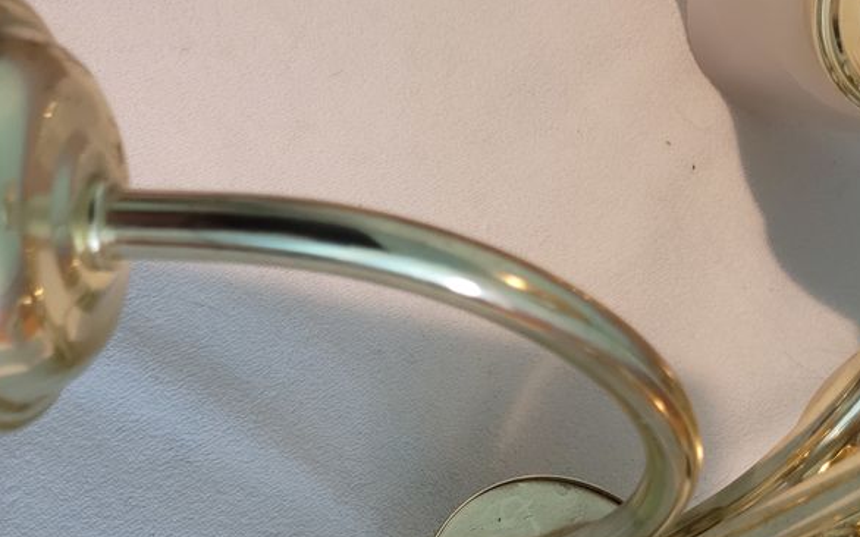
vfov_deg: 26.0
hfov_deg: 42.2
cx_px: 299
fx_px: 1101
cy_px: 540
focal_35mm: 47
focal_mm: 5.4
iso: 640
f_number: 1.8
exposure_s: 1/33
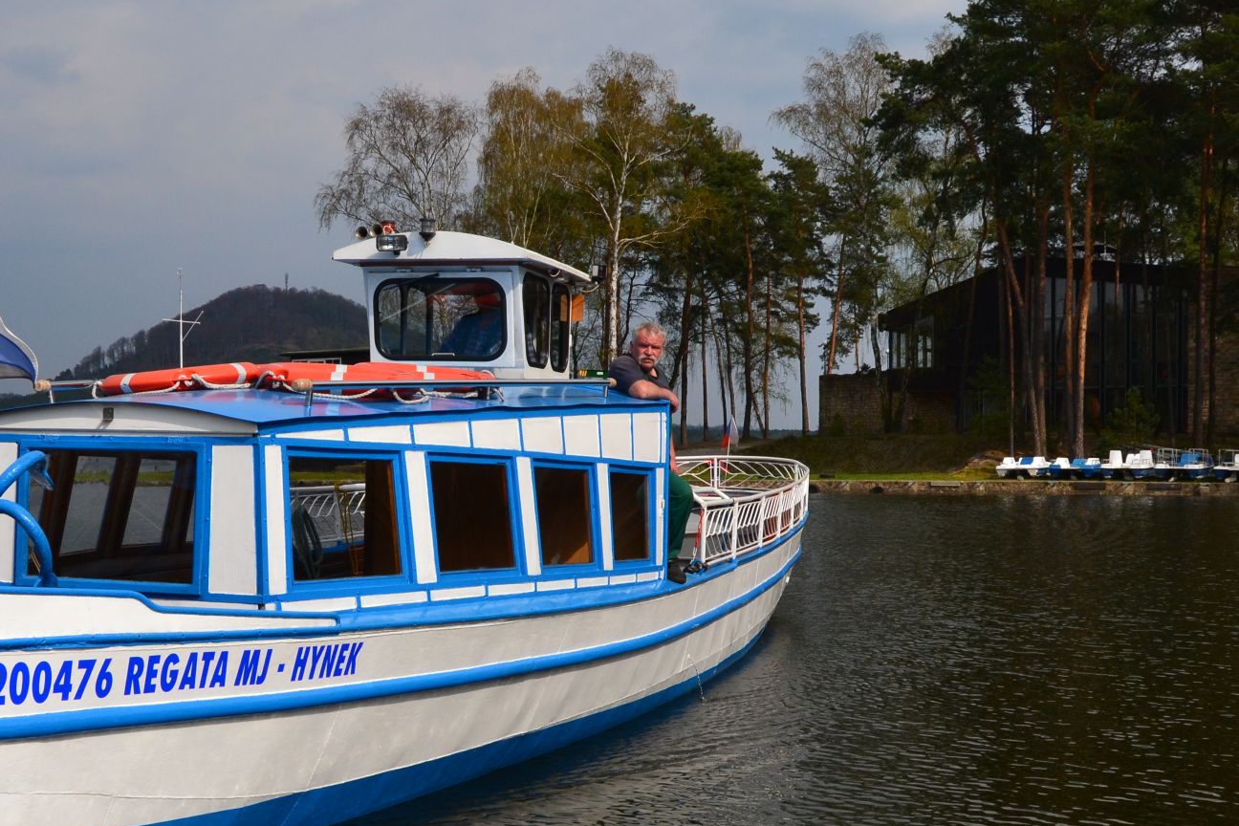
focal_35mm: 48
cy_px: 515
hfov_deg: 40.4
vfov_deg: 28.0
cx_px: 382
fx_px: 1652
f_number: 11
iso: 320
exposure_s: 1/500
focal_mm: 18
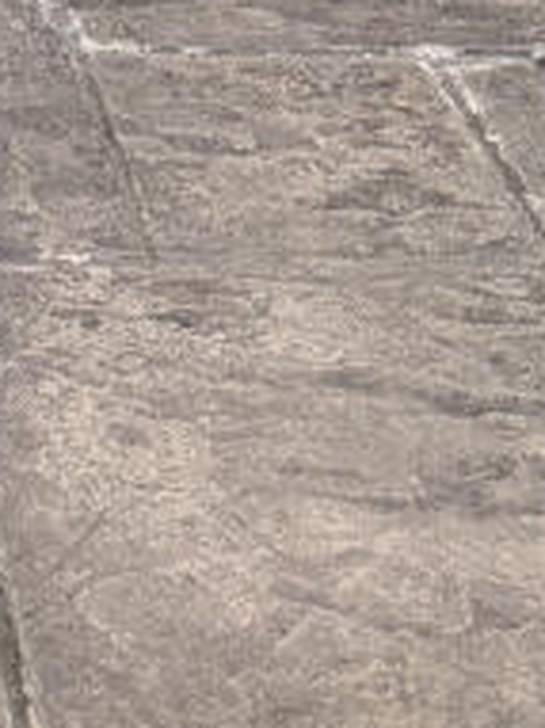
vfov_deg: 12.1
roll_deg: -1.1
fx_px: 2711
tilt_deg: -3.6
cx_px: -419
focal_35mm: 129
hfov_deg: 10.8
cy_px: -1044
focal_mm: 6.76
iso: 125
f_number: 1.78
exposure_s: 1/60
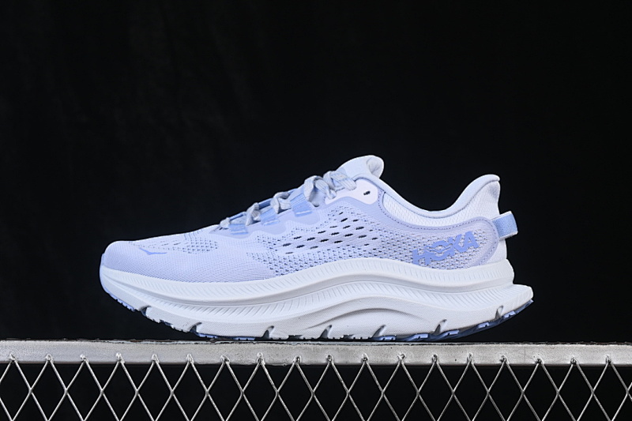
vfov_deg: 18.2
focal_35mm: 75
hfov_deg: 27.0
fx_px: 1316
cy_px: 210
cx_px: 316
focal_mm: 50
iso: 160
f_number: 8
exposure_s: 1/80
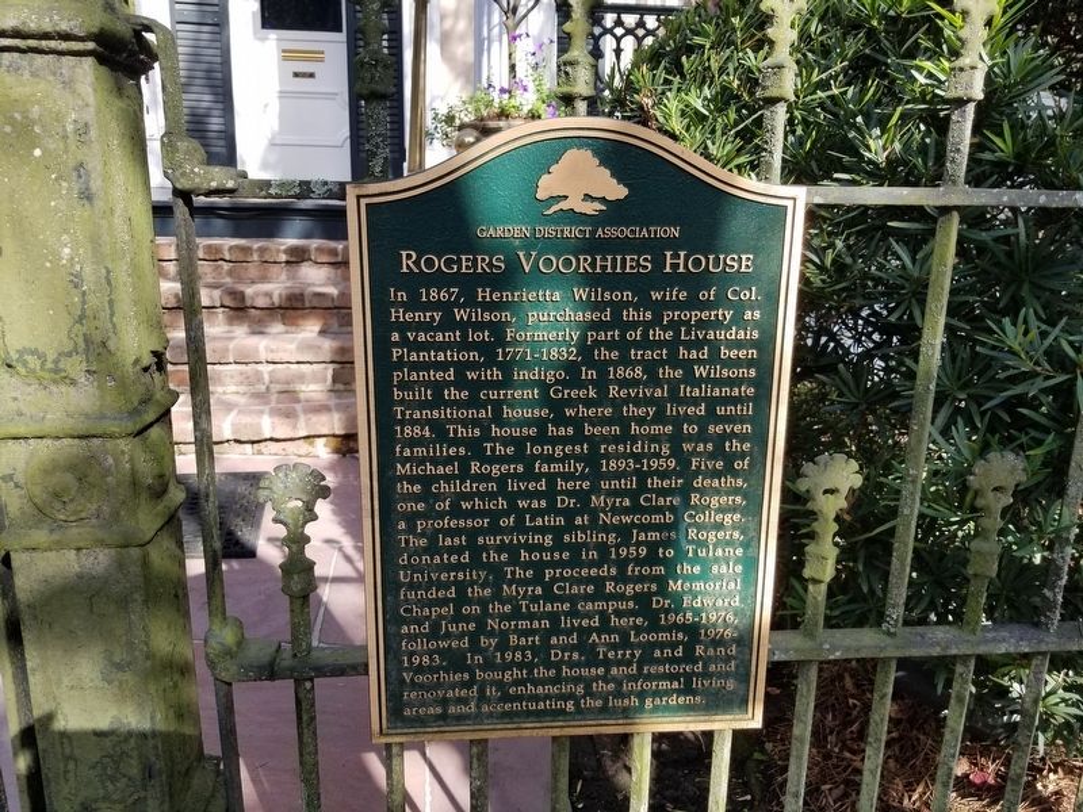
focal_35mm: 26
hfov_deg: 67.3
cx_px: 542
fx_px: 813
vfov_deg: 53.1
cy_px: 406
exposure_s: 1/572
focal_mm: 4.25
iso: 50
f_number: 1.7
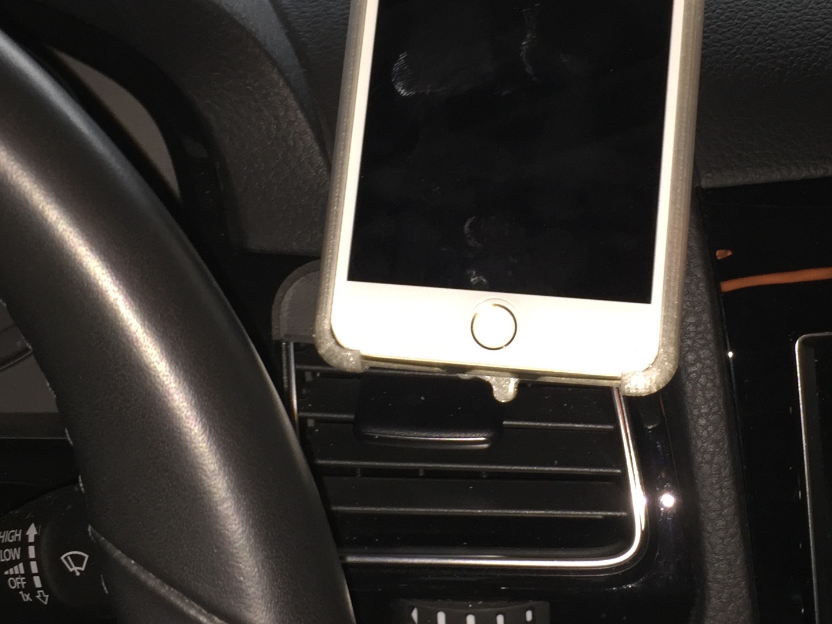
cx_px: 498
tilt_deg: -24.0
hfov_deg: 29.3
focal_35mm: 66
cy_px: 239
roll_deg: -7.5
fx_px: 1587
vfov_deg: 22.2
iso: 50
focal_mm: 4.15
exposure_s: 1/33
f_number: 2.2
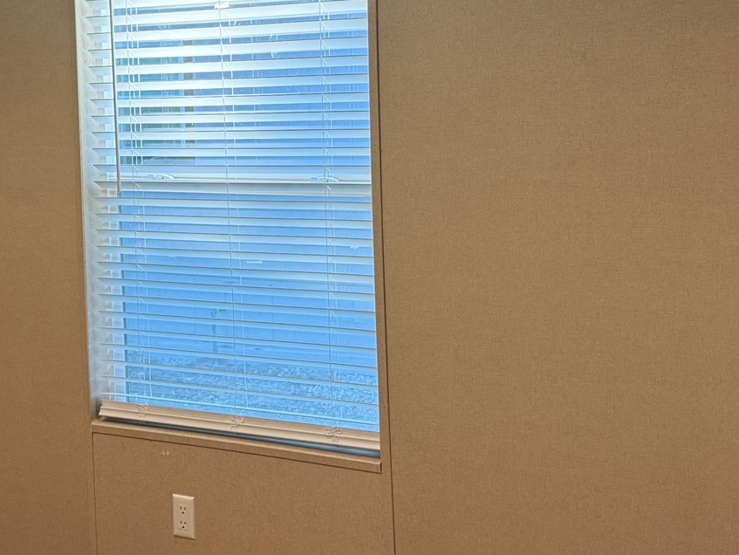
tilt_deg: -2.6
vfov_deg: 25.0
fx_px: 1239
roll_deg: +1.2
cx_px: 253
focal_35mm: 58
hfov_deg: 33.0
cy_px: 145
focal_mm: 6.76
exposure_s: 1/240
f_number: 1.78
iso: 200
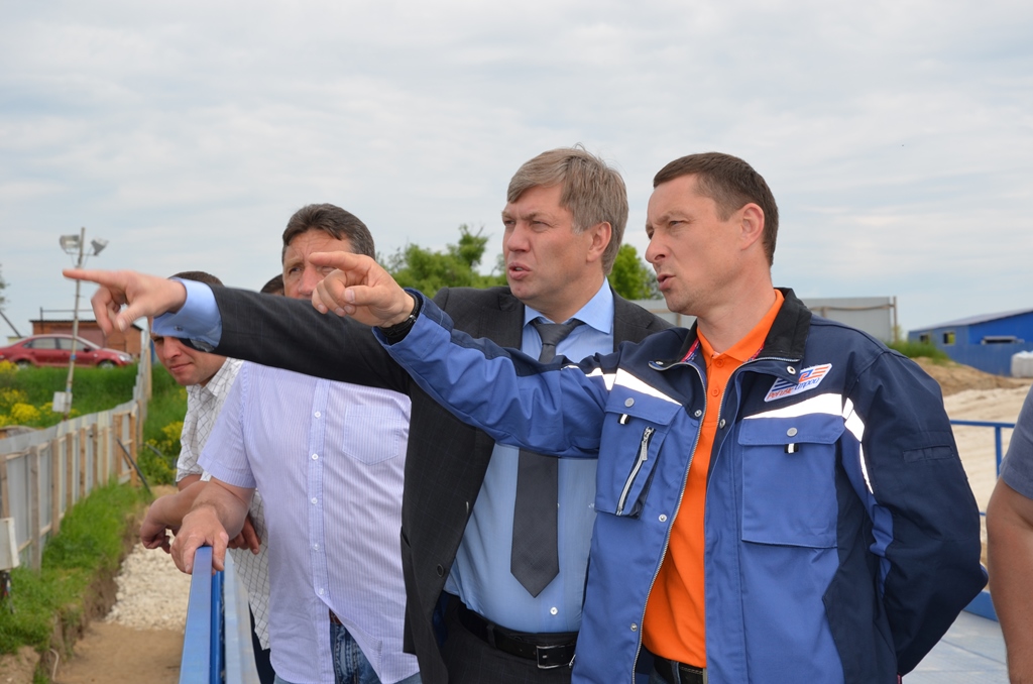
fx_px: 1804
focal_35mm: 63
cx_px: 516
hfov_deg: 32.0
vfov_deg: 21.5
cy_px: 342
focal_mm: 42
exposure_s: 1/200
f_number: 9
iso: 100
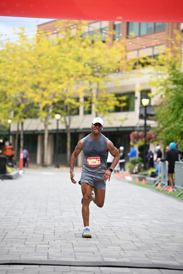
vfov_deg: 16.4
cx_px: 92
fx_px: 952
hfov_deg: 11.0
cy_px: 137
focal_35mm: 125
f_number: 2.8
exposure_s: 1/2000
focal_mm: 125
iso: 640
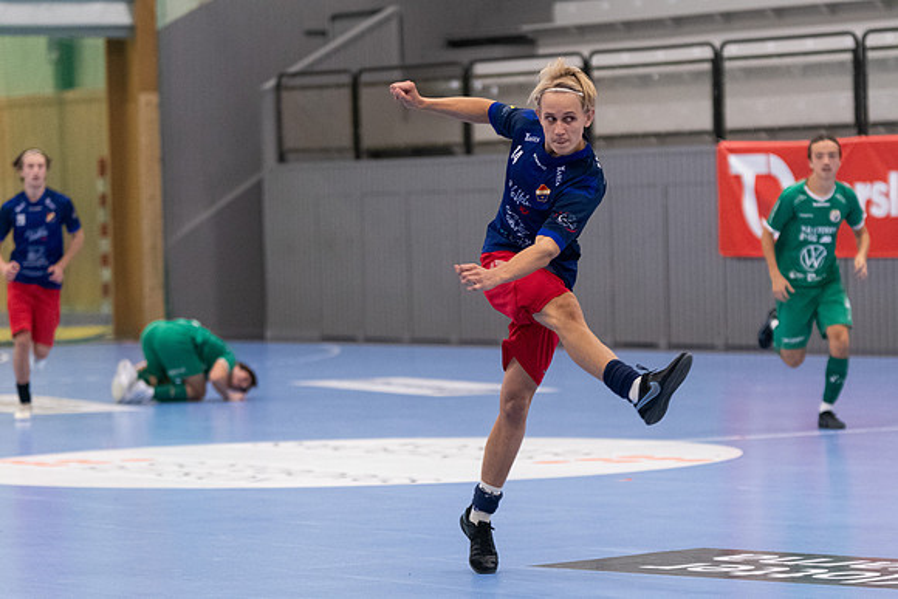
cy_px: 300
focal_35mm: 183
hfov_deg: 11.2
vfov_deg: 7.5
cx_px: 449
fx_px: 4566
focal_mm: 122
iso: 5600
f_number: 3.2
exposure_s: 1/640
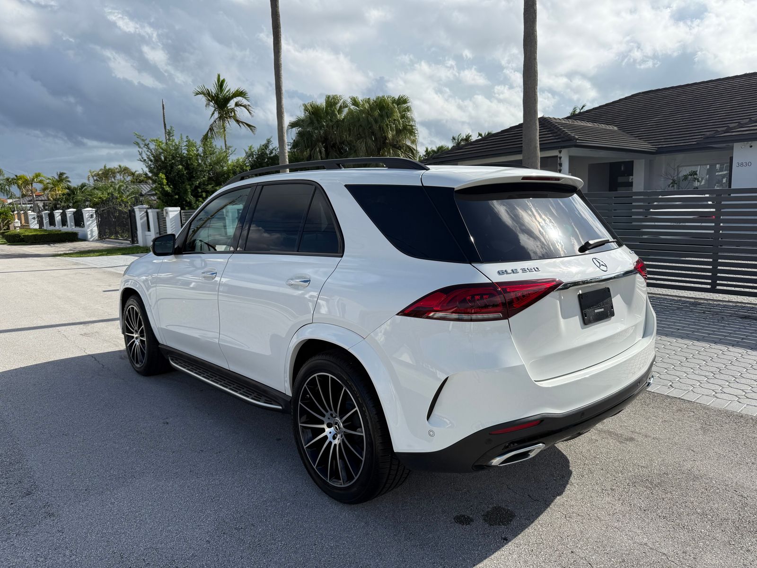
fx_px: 525
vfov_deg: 56.8
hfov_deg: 71.6
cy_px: 284
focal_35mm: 24
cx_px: 378
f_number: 1.78
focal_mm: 6.76
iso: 80
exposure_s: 1/5319
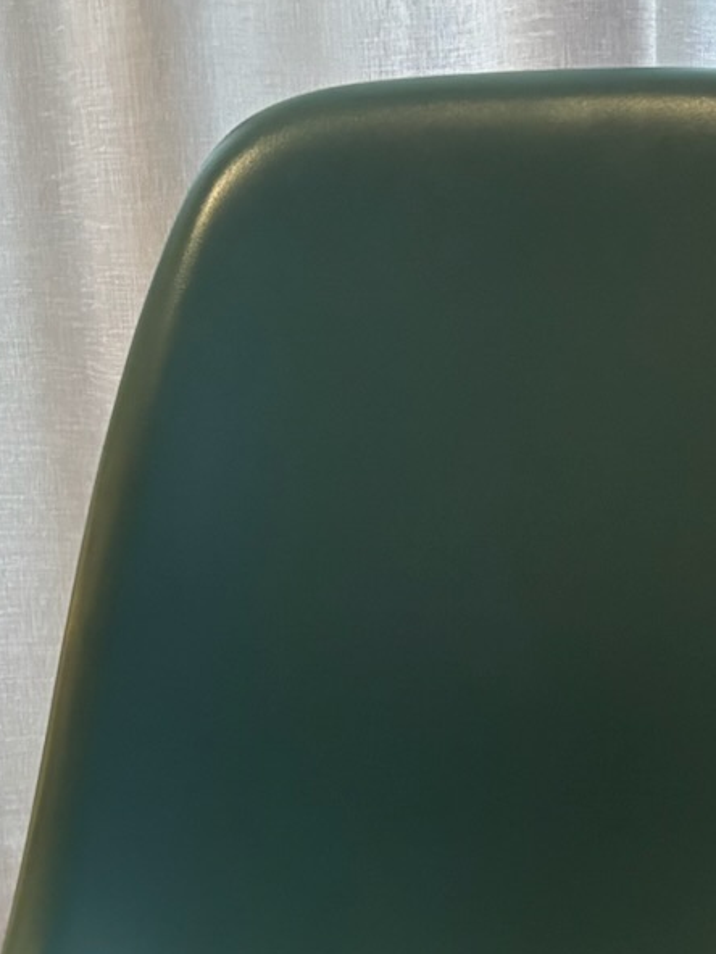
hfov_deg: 16.3
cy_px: 1347
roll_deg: +0.6
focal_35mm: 90
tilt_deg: -23.2
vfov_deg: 19.5
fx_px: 2482
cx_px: 600
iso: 400
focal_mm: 5.96
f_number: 1.6
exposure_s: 1/50
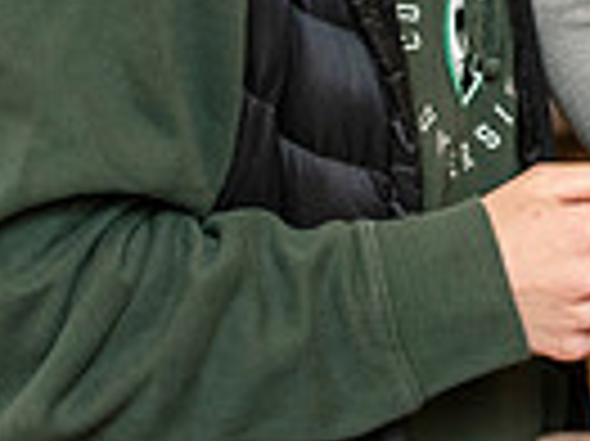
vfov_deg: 5.0
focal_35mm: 292
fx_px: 4972
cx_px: 515
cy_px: -362
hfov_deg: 6.8
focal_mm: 58
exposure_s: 1/160
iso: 400
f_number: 3.5
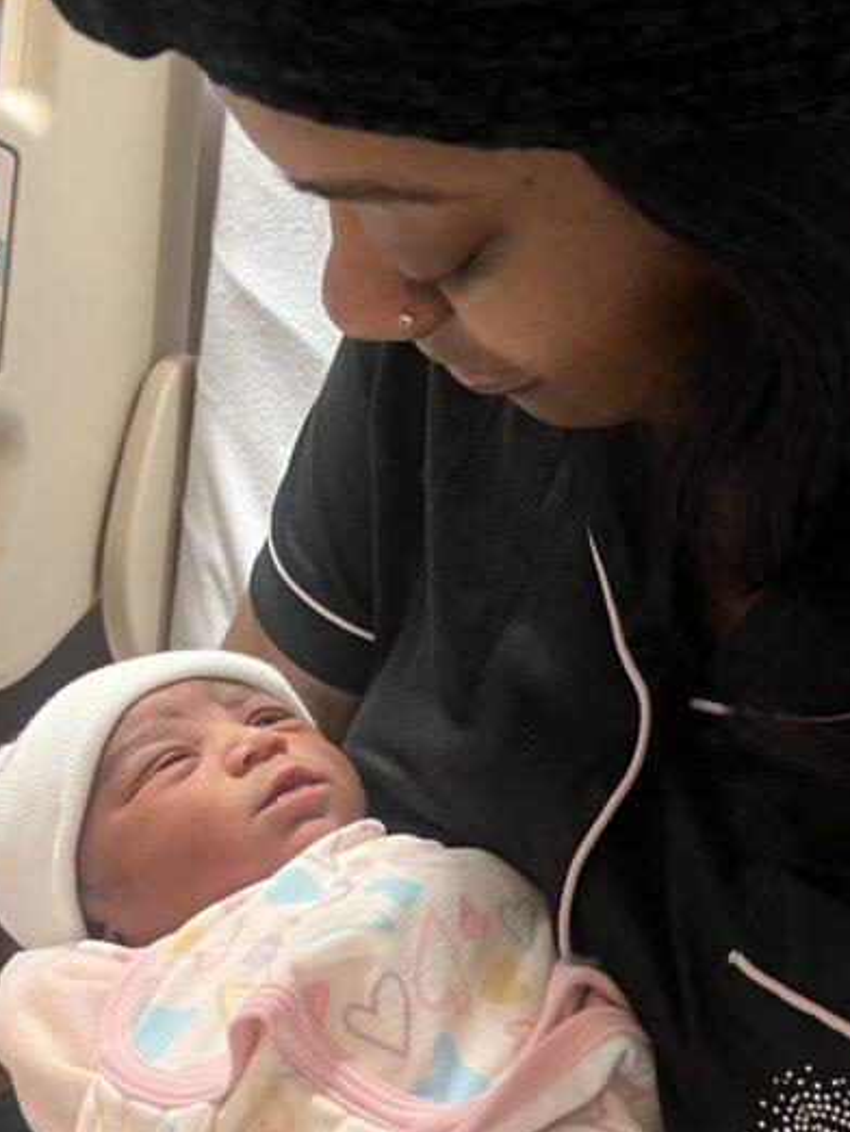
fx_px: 1668
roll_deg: +3.6
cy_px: 546
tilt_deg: -28.0
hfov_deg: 28.5
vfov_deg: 37.5
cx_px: 538
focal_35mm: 51
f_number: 1.5
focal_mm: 5.7
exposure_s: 1/30
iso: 640
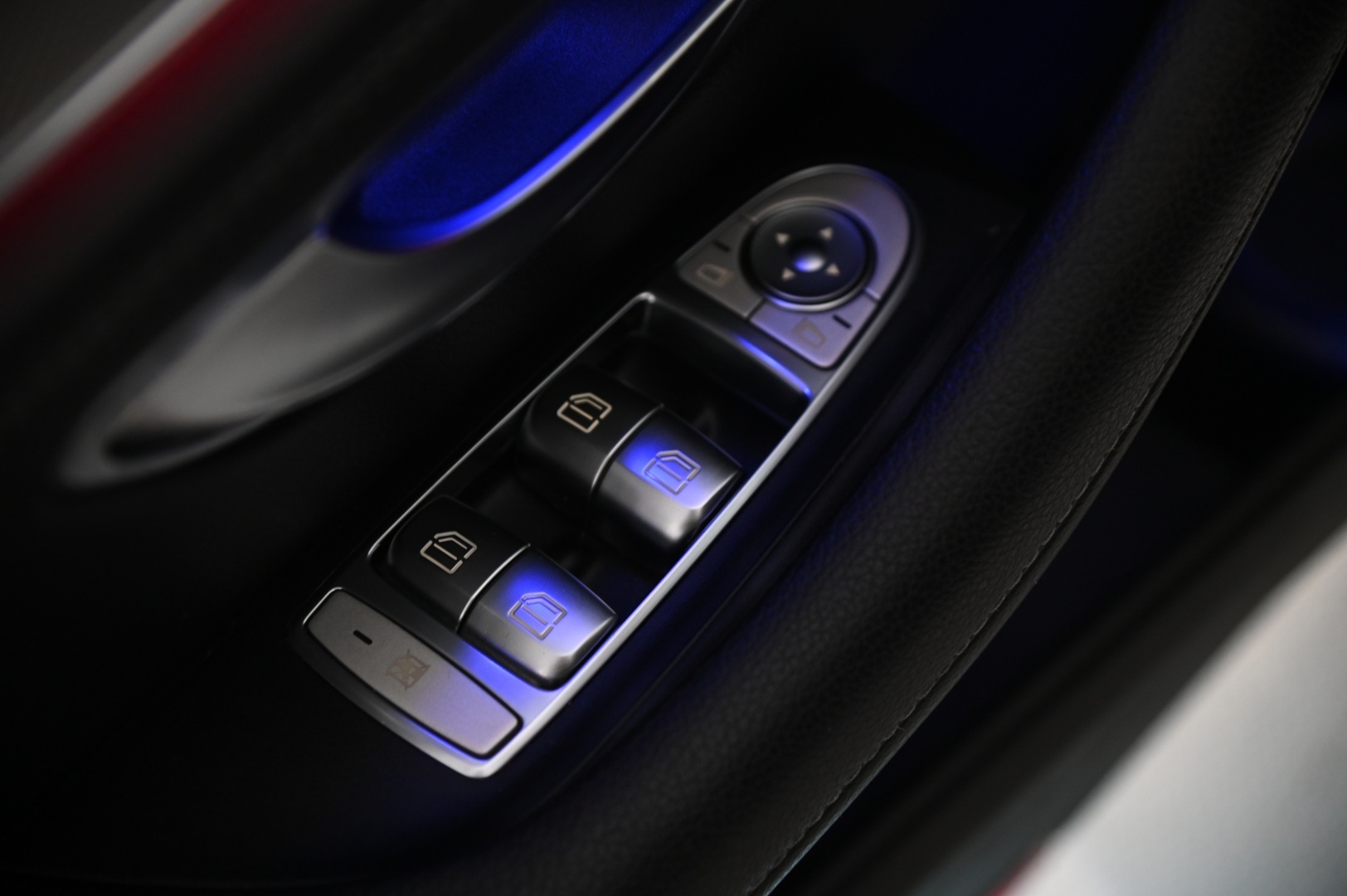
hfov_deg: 23.9
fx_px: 3178
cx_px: 674
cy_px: 448
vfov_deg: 16.0
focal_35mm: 85
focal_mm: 85
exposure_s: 1/50
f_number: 4.5
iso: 2000
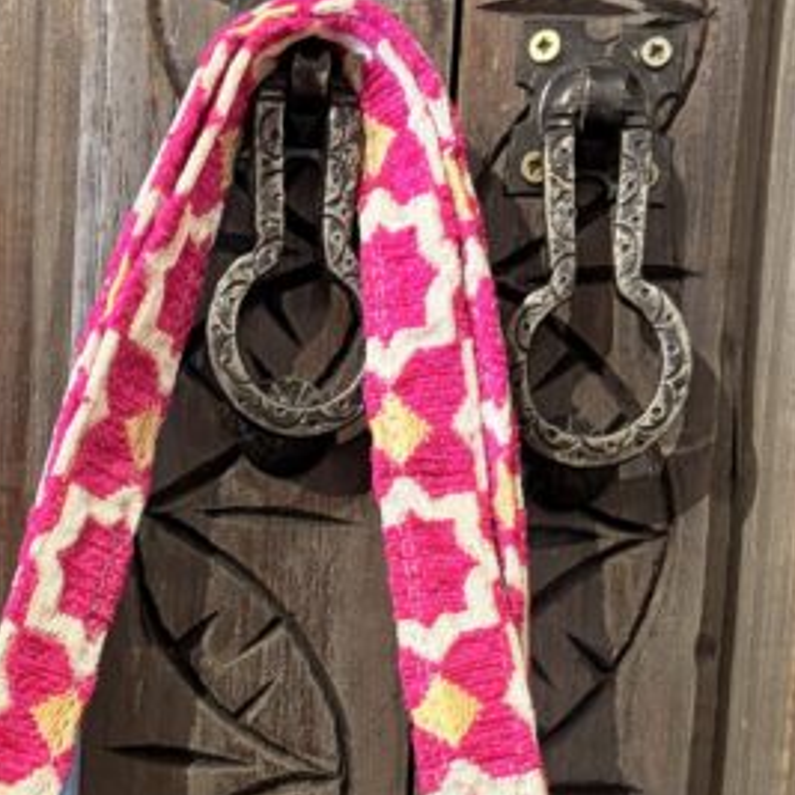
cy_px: 1185
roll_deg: -2.7
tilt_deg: -7.6
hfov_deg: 19.6
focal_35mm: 88
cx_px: 191
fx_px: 2287
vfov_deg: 17.7
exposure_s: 1/50
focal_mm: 5.96
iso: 250
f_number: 1.6
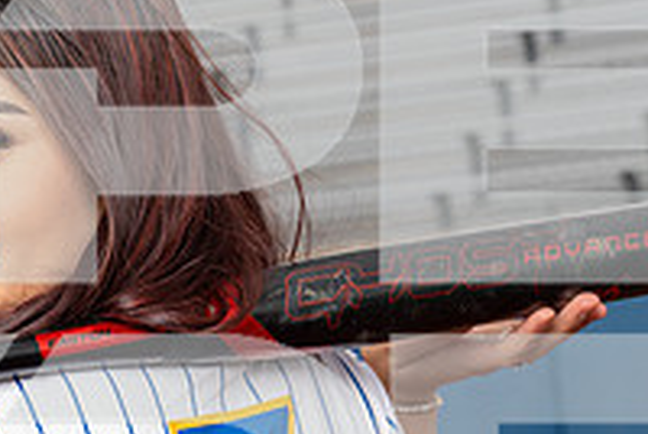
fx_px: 3083
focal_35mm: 171
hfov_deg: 11.8
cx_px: -62
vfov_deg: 8.0
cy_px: 507
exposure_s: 1/250
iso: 160
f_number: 5.6
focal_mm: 59
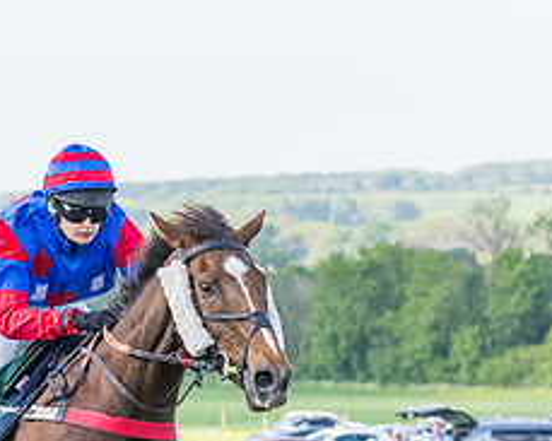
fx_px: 5422
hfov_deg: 5.8
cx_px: -156
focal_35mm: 332
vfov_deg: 4.6
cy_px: 518
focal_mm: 70
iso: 800
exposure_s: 1/2500
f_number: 4
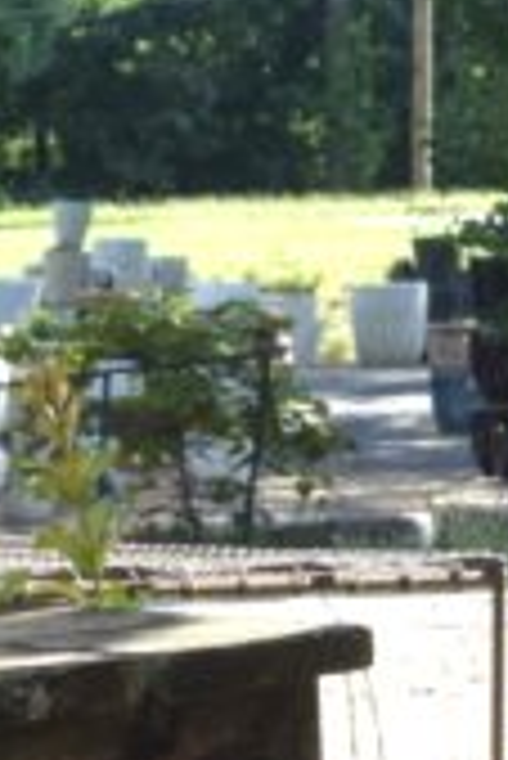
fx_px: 5745
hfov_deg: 4.9
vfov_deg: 7.2
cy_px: -827
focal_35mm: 272
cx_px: 1459
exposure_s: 1/250
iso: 400
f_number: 8
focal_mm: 30
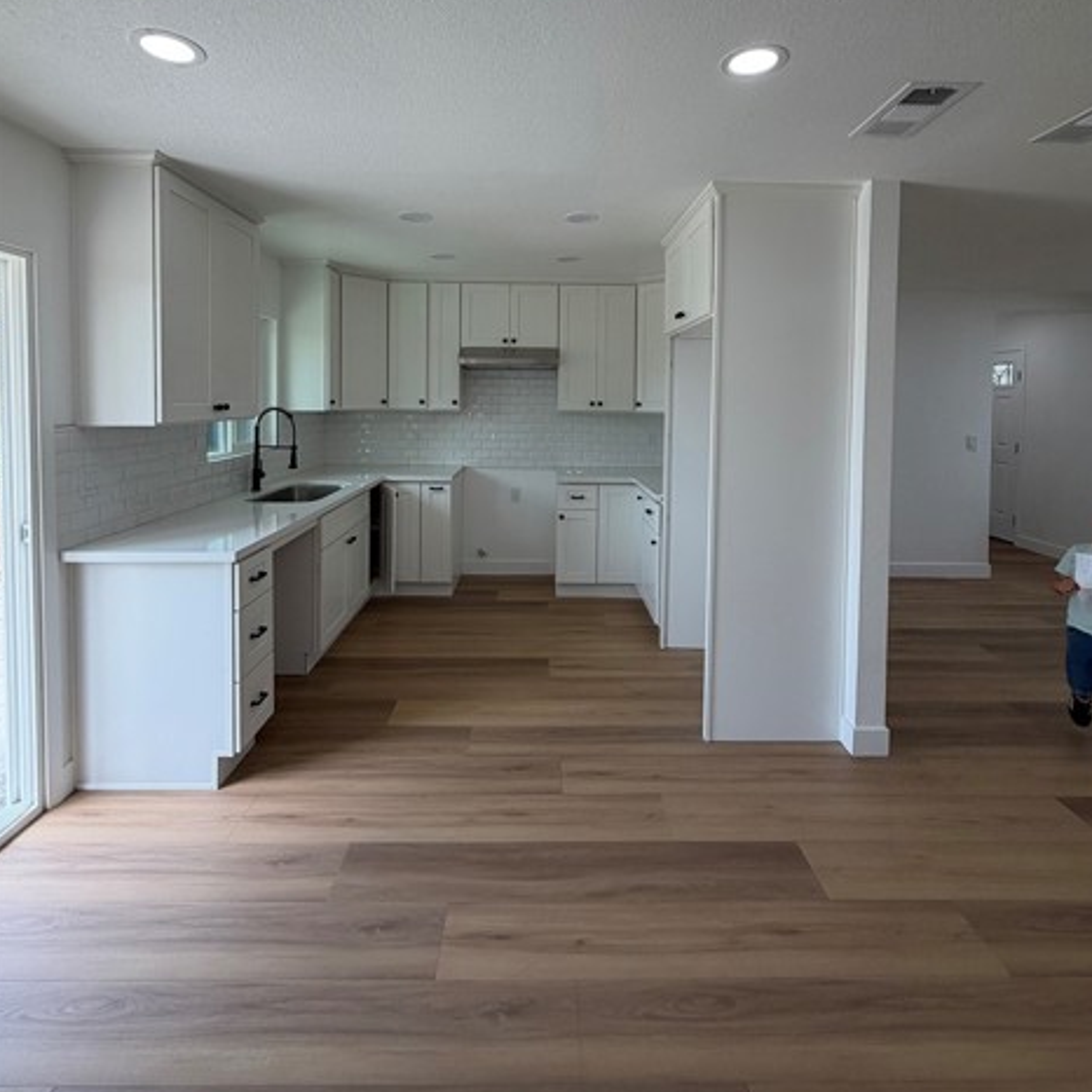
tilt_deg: -1.8
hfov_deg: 84.0
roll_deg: -1.3
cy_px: 415
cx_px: 548
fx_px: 607
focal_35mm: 17
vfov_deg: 82.5
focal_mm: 2.22
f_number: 2.2
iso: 64
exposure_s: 1/187
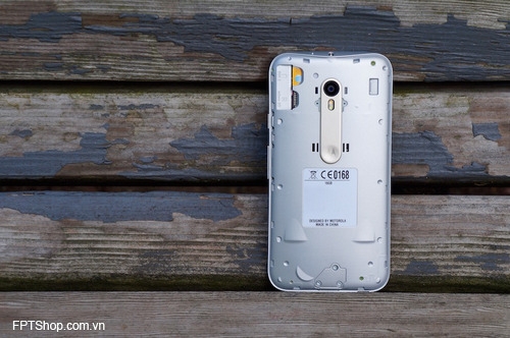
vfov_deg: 16.5
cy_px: 169
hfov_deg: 24.6
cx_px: 255
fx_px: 1167
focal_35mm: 82
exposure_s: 1/160
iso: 200
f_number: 6.3
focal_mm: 55
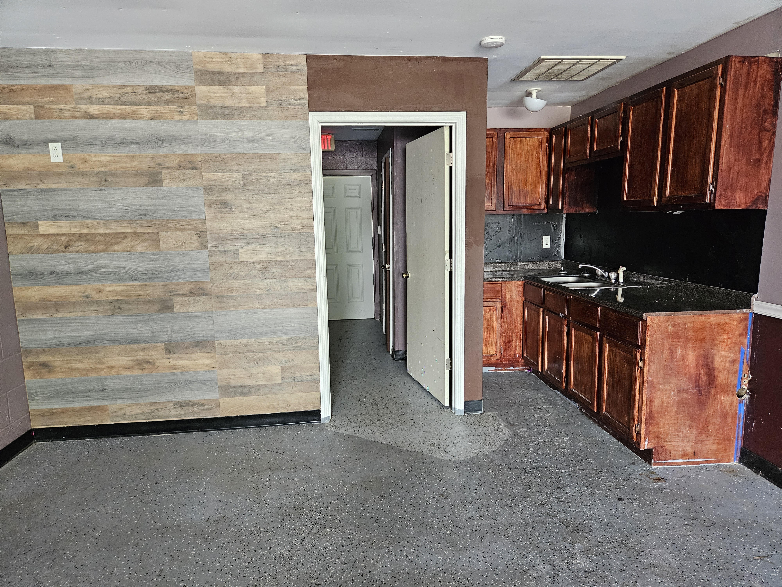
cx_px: 391
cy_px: 294
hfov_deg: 73.9
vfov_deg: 58.9
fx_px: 520
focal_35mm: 23
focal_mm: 5.4
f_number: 1.8
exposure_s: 1/120
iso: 800
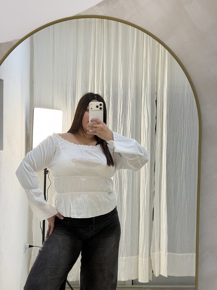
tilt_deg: -10.5
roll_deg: -1.1
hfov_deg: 30.3
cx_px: 108
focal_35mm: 48
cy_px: 145
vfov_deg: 39.6
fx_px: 401
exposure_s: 1/100
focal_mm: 6.76
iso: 100
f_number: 1.78
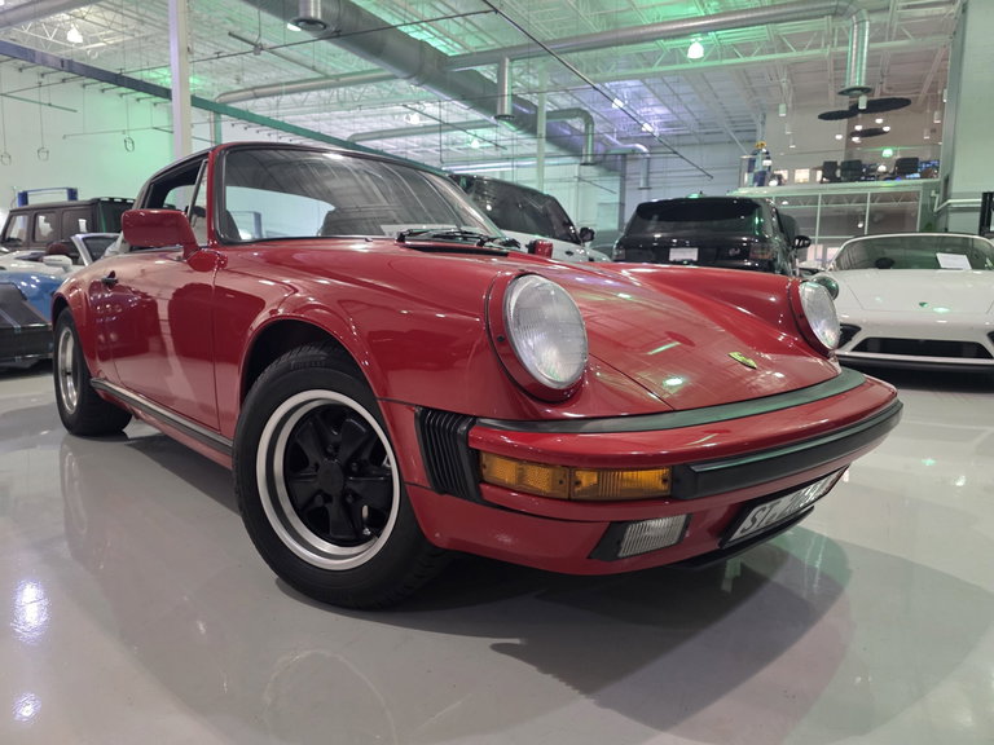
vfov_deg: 58.9
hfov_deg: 73.9
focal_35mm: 23
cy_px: 372
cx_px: 497
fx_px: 660
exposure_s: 1/120
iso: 500
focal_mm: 6.3
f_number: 1.7
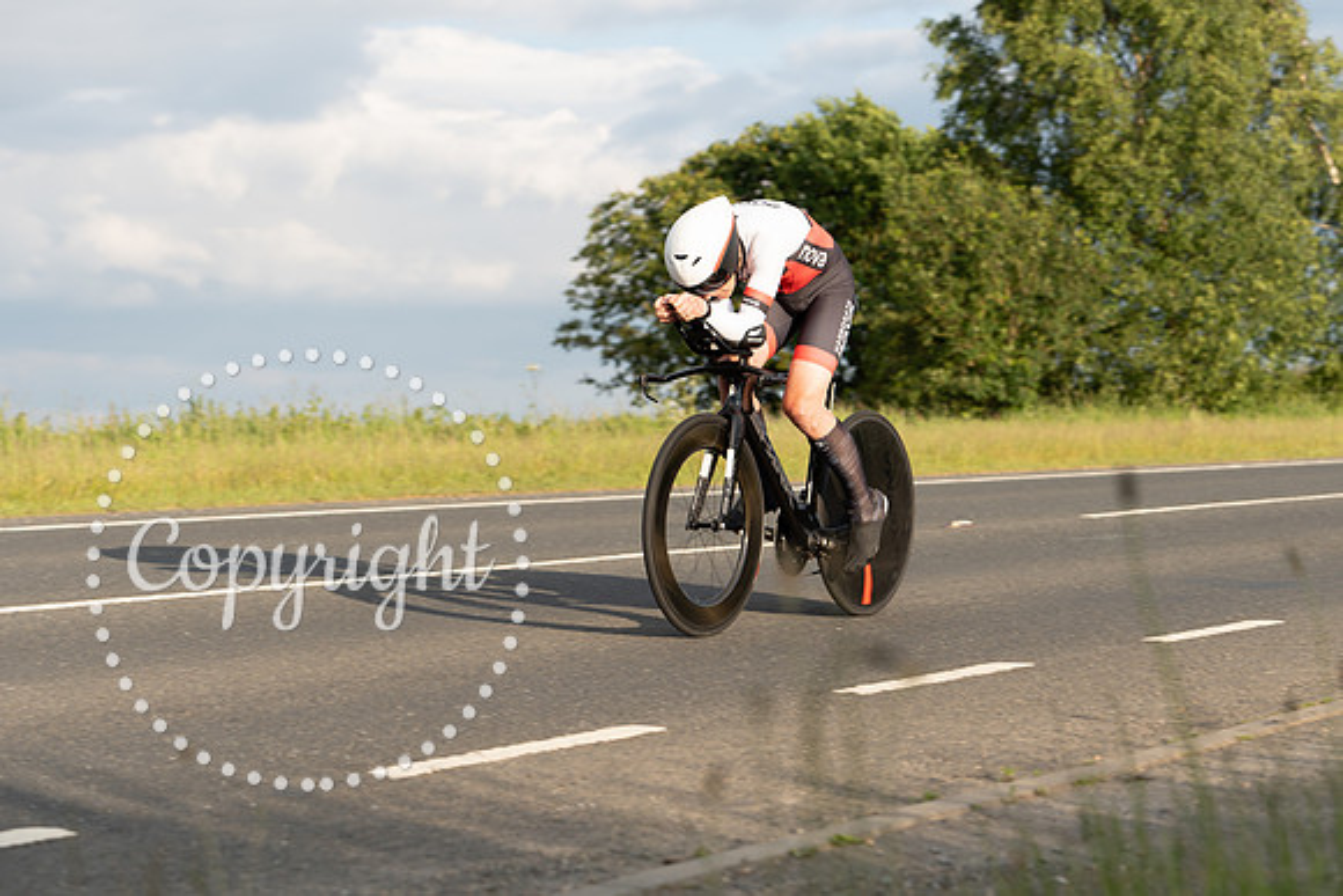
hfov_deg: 24.1
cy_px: 460
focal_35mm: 84
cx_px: 757
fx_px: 3146
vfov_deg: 16.2
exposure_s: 1/500
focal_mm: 74
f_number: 4
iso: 125
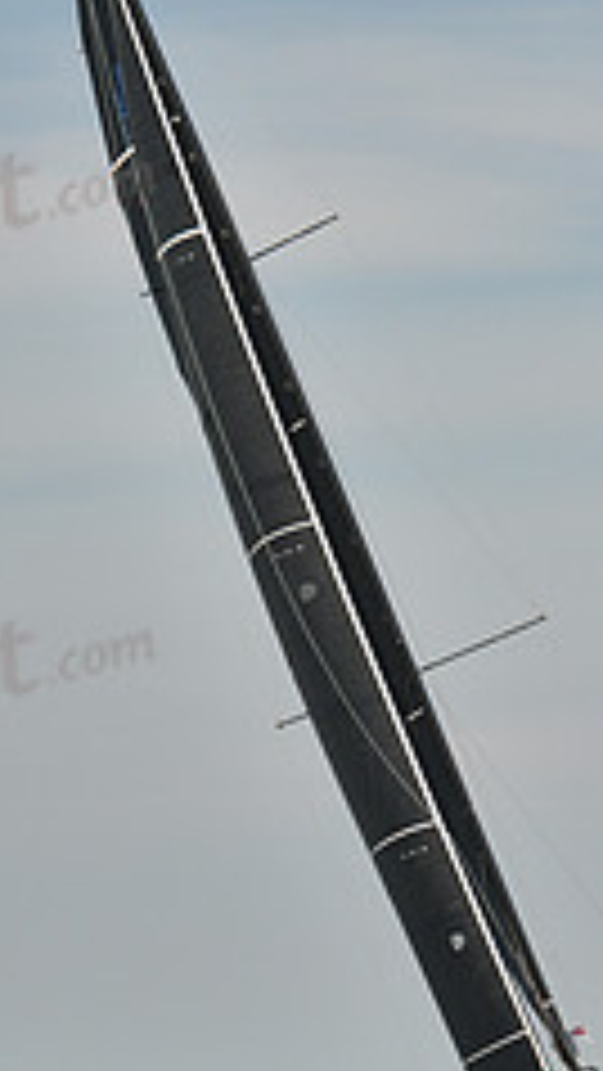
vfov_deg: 6.9
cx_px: 389
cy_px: 414
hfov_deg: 3.9
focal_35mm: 312
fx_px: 8862
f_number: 3.5
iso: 250
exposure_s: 1/2000
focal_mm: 122
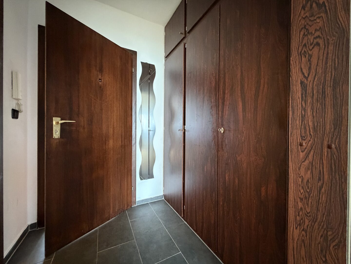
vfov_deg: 85.7
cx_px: 176
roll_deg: +0.3
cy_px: 132
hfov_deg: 102.1
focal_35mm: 14
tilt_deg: +0.2
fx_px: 142
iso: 1000
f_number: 2.2
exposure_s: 1/33
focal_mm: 2.22
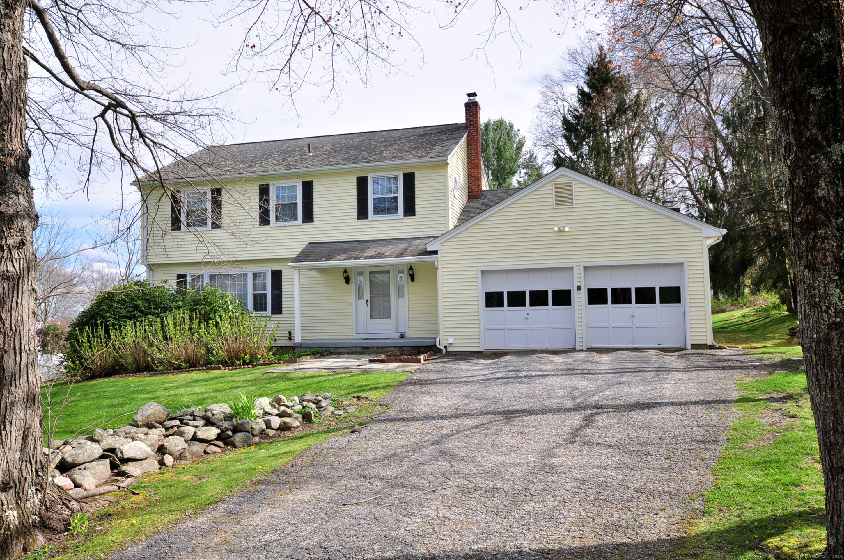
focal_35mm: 30
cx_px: 422
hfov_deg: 62.0
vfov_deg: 43.5
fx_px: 702
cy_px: 280
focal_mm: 20
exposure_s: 1/200
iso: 200
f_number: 9
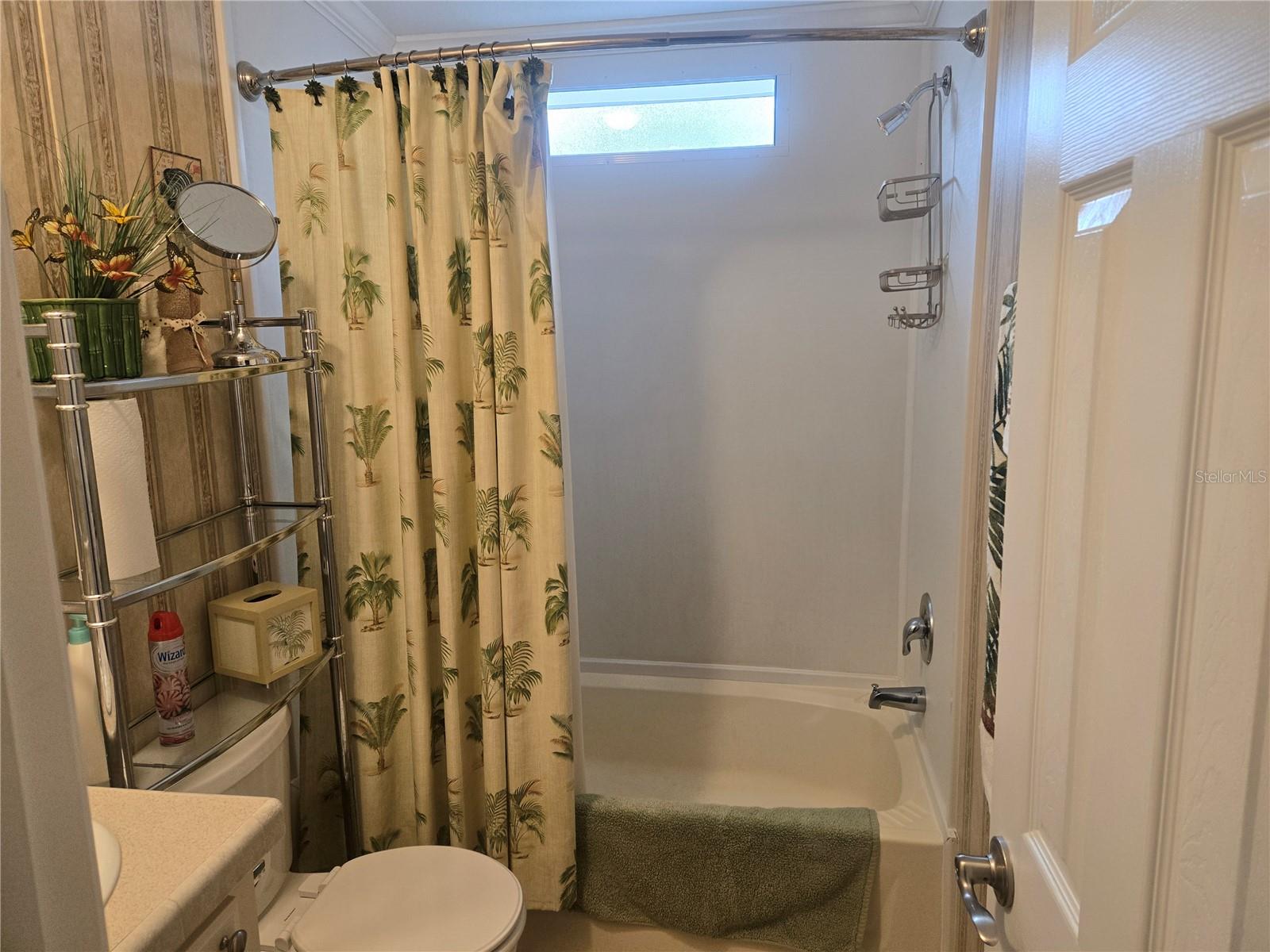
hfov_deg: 73.9
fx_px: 844
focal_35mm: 23
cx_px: 635
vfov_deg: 58.9
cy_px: 476
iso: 160
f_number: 1.8
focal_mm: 5.4
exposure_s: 1/120
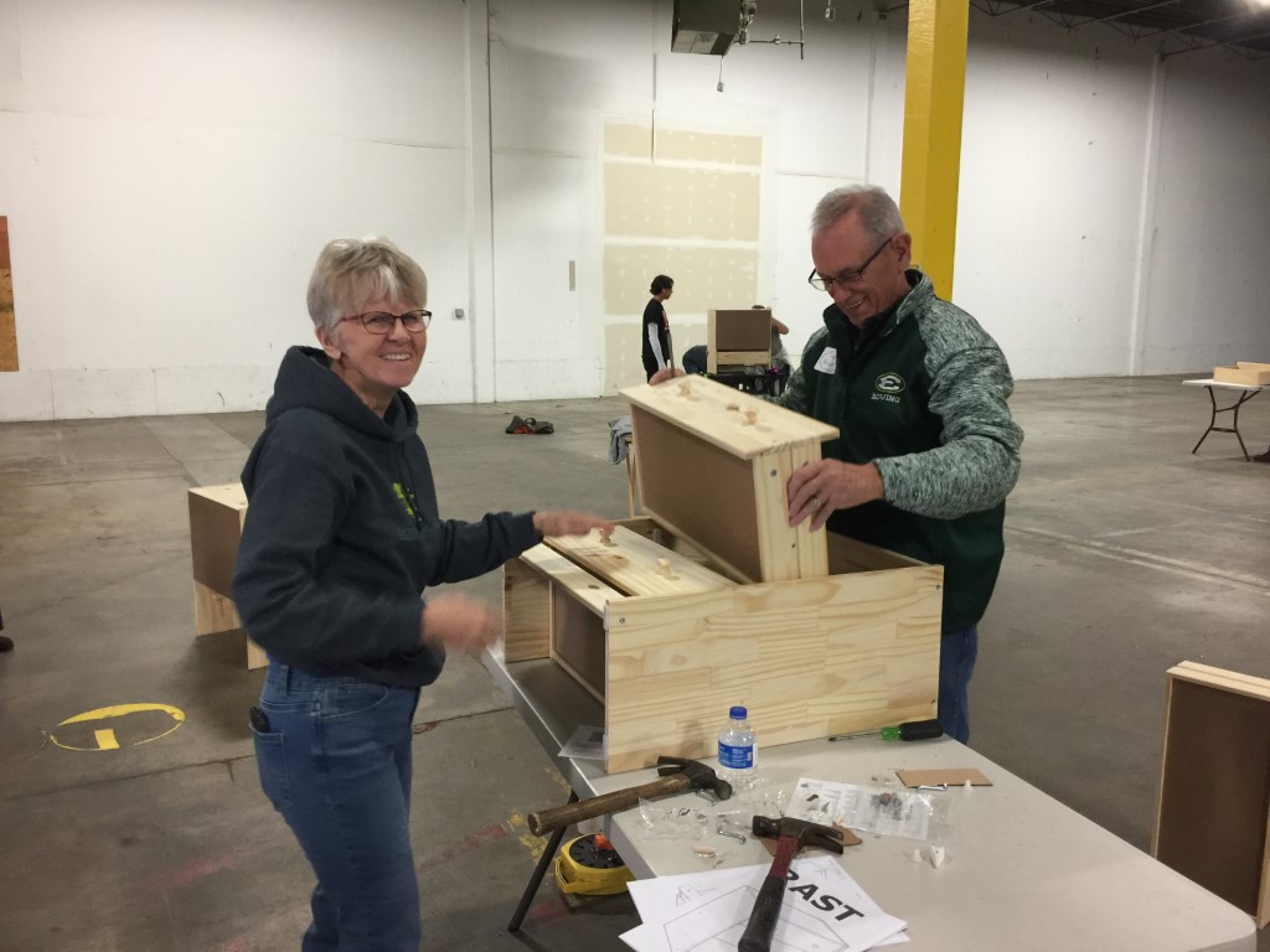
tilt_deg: -8.8
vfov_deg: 48.2
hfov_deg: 61.7
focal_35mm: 29
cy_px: 476
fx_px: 1064
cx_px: 635
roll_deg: -0.8
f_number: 2.2
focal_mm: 4.15
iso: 80
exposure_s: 1/15
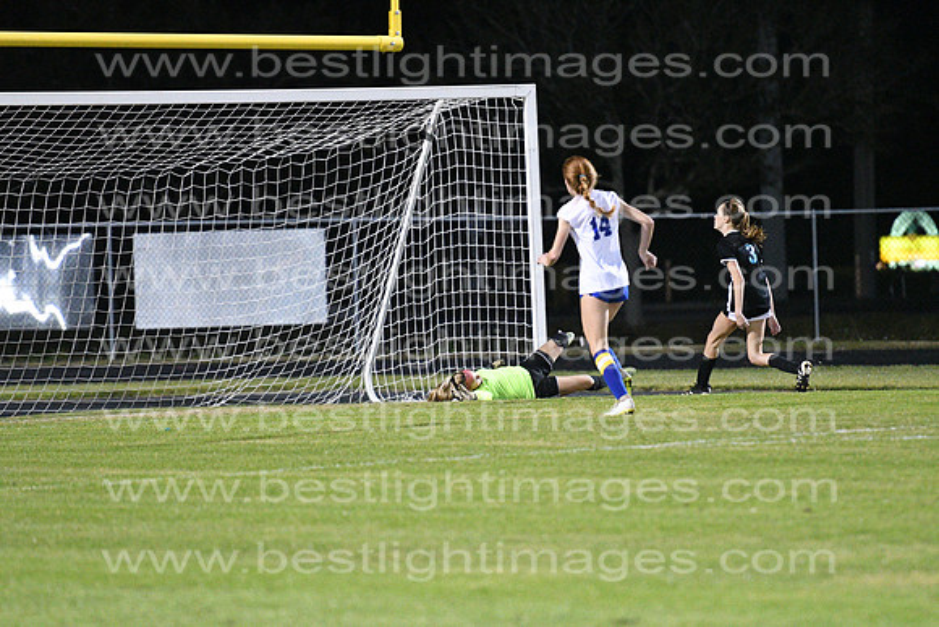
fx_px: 7826
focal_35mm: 300
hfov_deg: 6.9
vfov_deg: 4.6
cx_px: 470
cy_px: 314
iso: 10000
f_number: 2.8
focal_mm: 200
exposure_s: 1/800
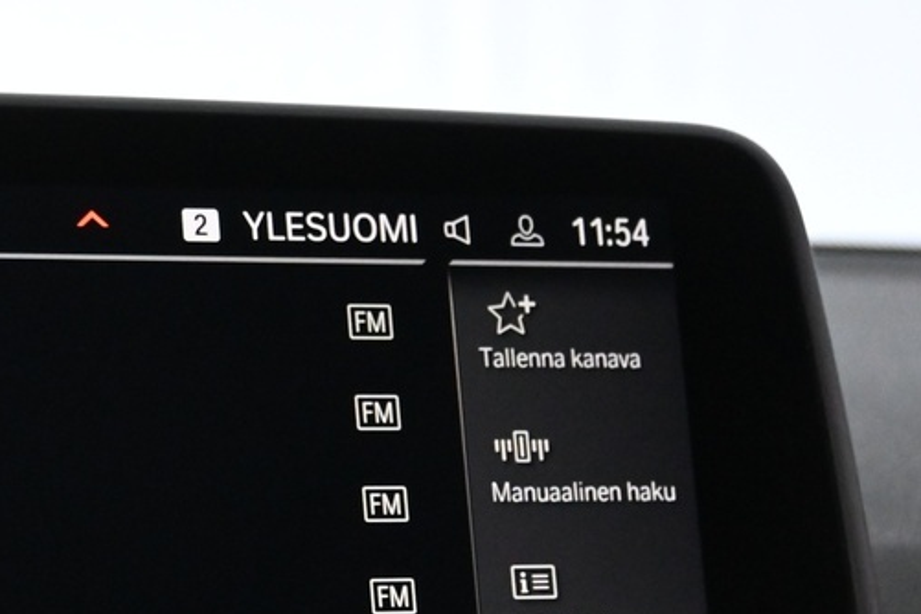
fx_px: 2855
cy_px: 625
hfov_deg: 17.3
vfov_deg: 12.1
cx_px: -235
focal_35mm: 112
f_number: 4.2
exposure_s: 1/40
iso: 2800
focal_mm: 23
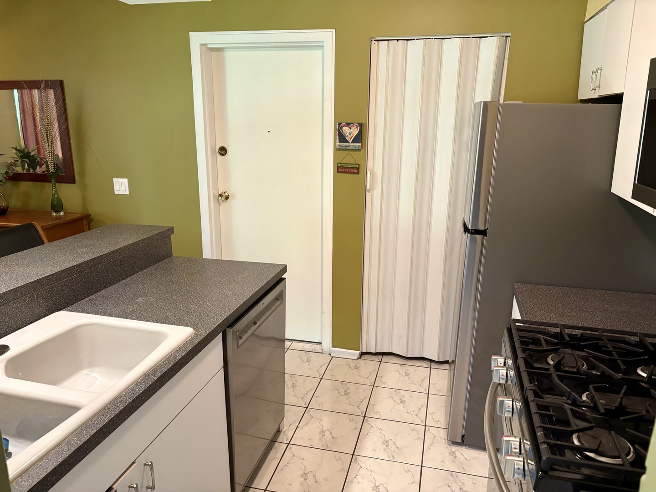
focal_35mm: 26
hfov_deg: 67.3
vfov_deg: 53.1
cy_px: 246
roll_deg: -0.1
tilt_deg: -13.9
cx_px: 328
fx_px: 493
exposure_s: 1/60
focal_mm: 5.96
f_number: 1.6
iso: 320
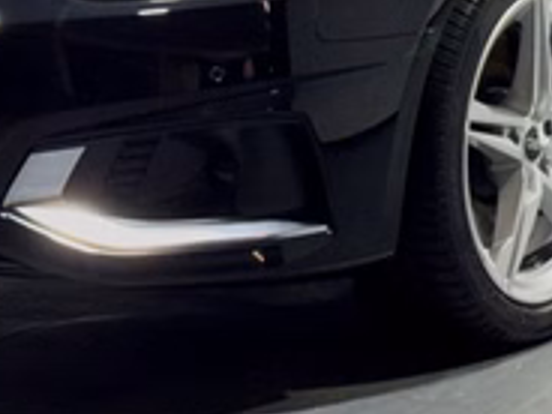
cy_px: -177
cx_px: 387
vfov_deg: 8.7
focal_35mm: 167
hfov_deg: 11.8
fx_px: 2663
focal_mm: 6.76
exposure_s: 1/50
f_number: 1.78
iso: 80
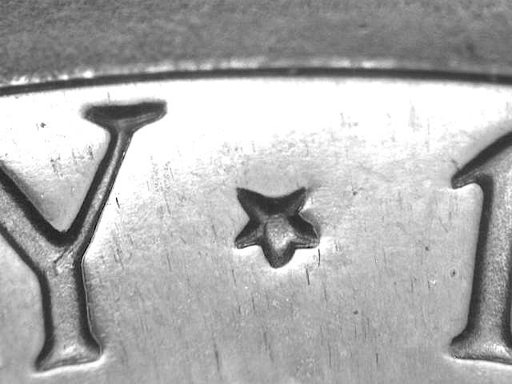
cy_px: 192
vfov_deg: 9.6
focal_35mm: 154
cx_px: 256
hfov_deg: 12.8
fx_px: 2278
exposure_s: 1/19.1
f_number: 5.1
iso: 100
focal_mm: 31.9
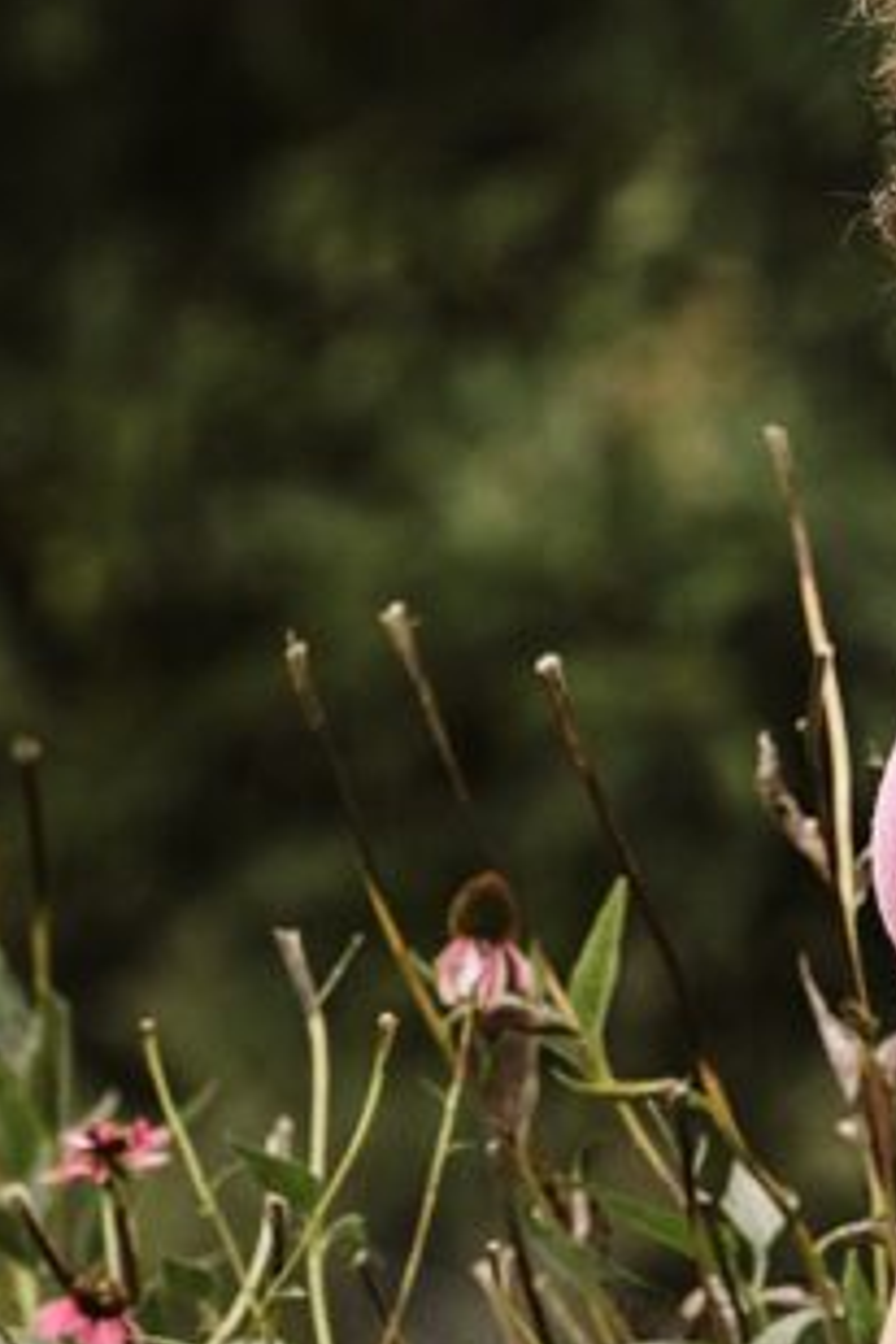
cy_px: 522
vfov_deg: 3.4
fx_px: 22921
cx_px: 1090
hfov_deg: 2.2
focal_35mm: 614
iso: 800
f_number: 4
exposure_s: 1/320
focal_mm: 185
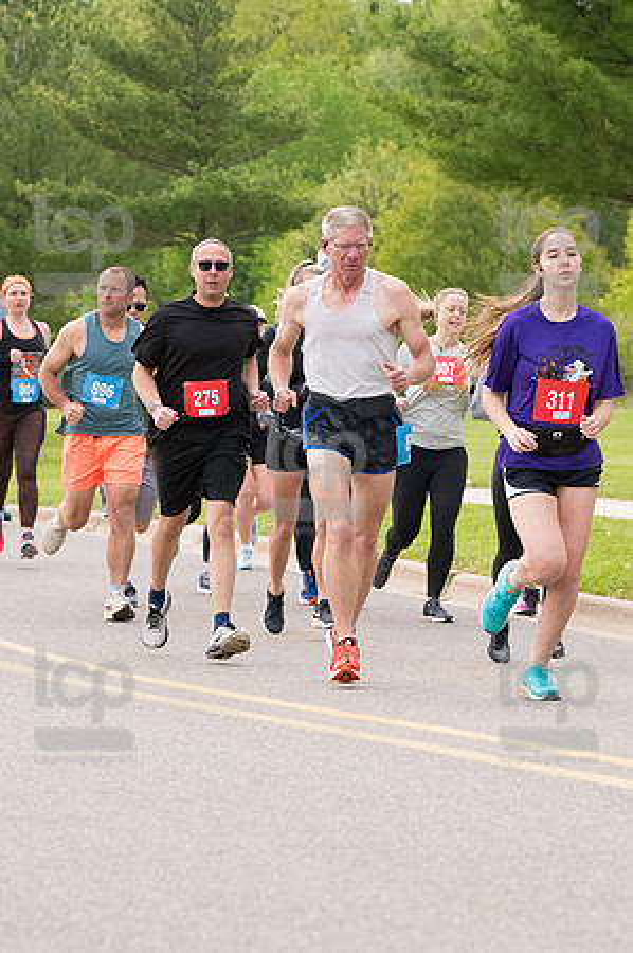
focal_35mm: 202
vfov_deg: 10.2
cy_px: 476
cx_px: 316
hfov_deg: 6.8
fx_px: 5340
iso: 4000
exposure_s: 1/1600
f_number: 7.1
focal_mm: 135
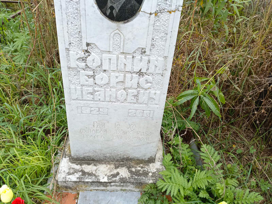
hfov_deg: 69.4
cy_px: 102
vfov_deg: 54.9
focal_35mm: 25
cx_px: 136
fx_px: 196
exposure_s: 1/104
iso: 112
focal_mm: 4.76
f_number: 1.69
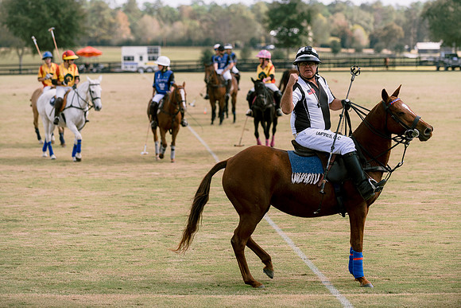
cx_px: 230
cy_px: 154
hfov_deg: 15.8
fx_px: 1665
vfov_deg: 10.6
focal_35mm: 130
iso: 200
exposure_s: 1/2000
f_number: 4
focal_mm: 130
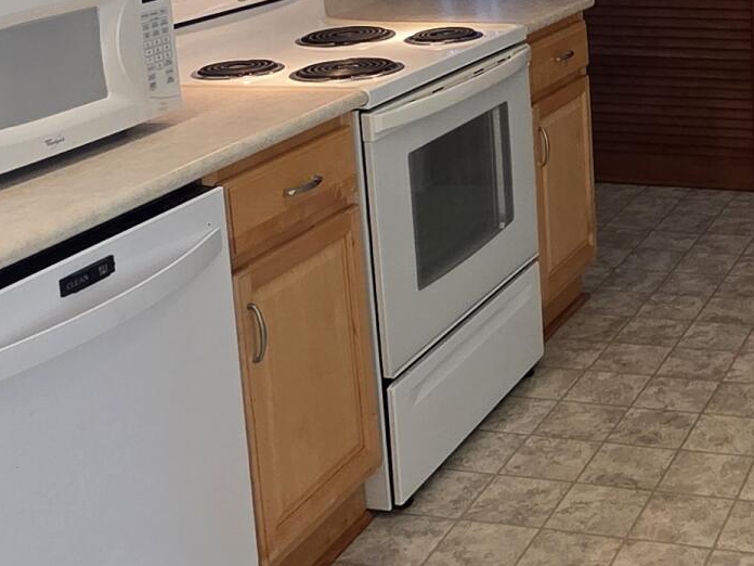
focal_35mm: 56
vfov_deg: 25.0
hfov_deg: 31.3
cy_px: 20
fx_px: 1220
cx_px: 789
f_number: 1.9
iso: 160
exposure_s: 1/120
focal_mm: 2.2
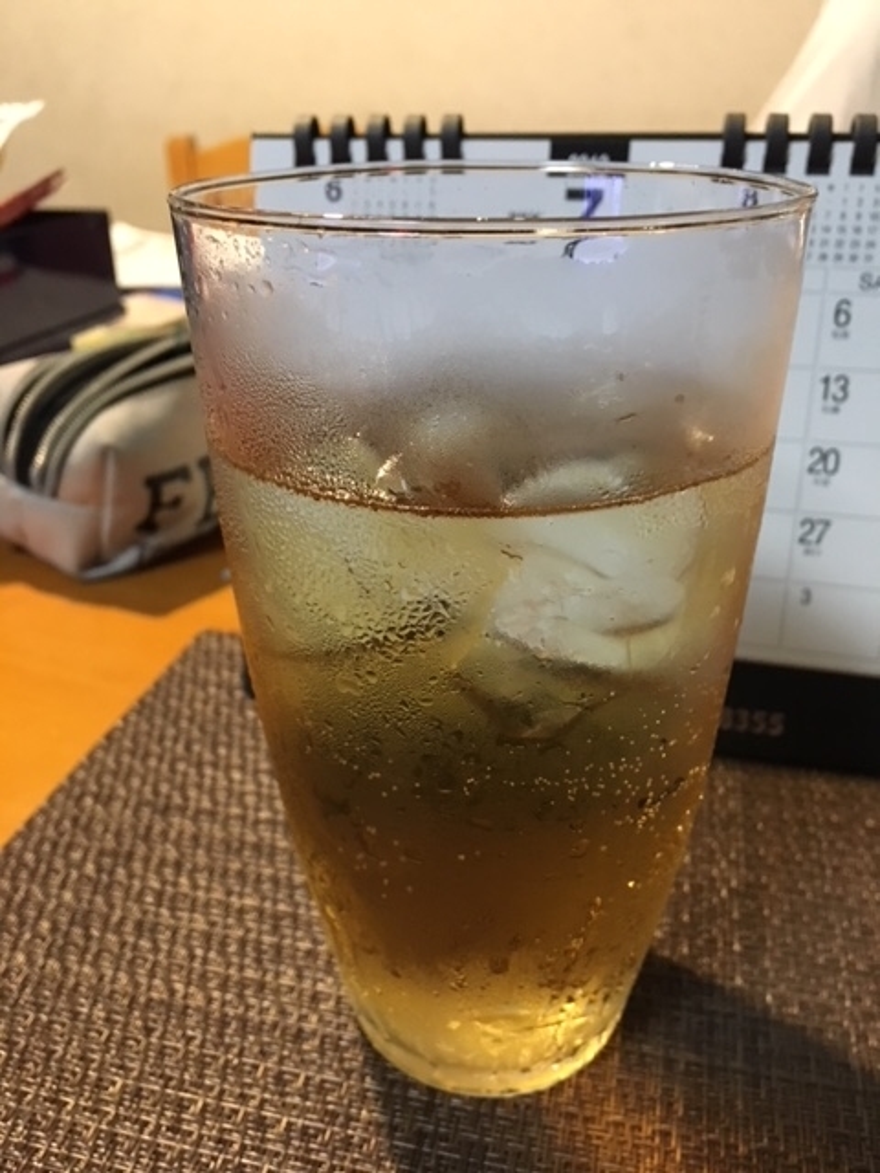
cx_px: 440
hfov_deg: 48.2
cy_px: 586
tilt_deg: -27.2
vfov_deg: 61.7
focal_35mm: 29
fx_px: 983
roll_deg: -0.1
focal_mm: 4.15
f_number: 2.2
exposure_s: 1/15
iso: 250
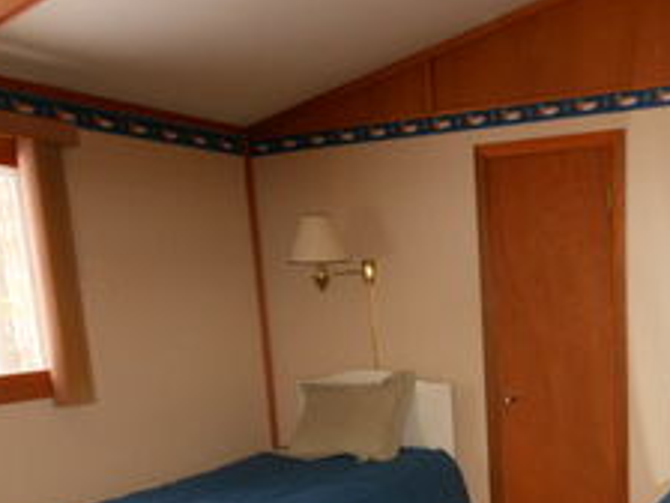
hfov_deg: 44.1
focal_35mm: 41
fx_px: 794
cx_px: 511
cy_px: 404
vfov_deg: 34.1
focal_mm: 4.5
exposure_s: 1/25
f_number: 3.2
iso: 400
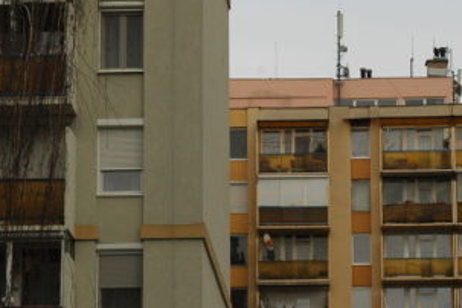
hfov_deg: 9.0
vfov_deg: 6.0
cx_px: 273
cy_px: 138
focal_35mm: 228
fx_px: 2926
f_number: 11
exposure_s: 1/400
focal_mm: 60
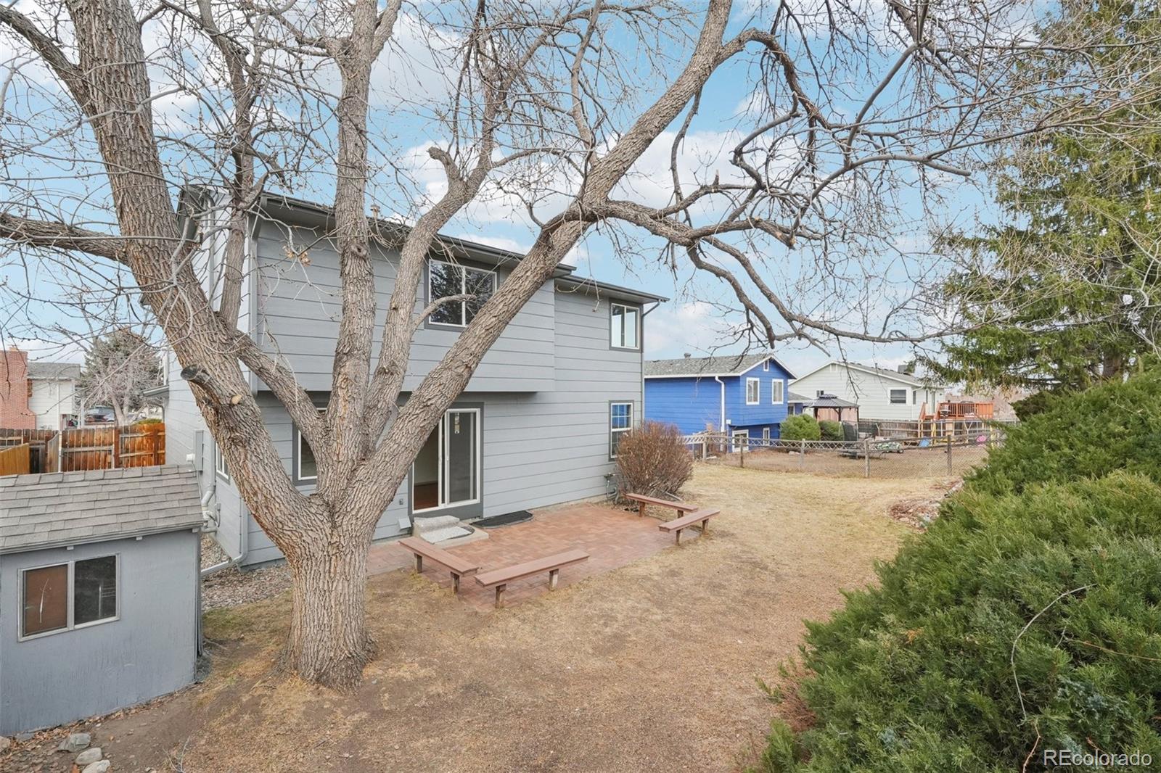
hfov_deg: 100.4
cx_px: 580
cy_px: 386
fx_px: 484
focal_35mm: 15
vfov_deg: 77.3
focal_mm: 10
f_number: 8
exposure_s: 1/320
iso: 800
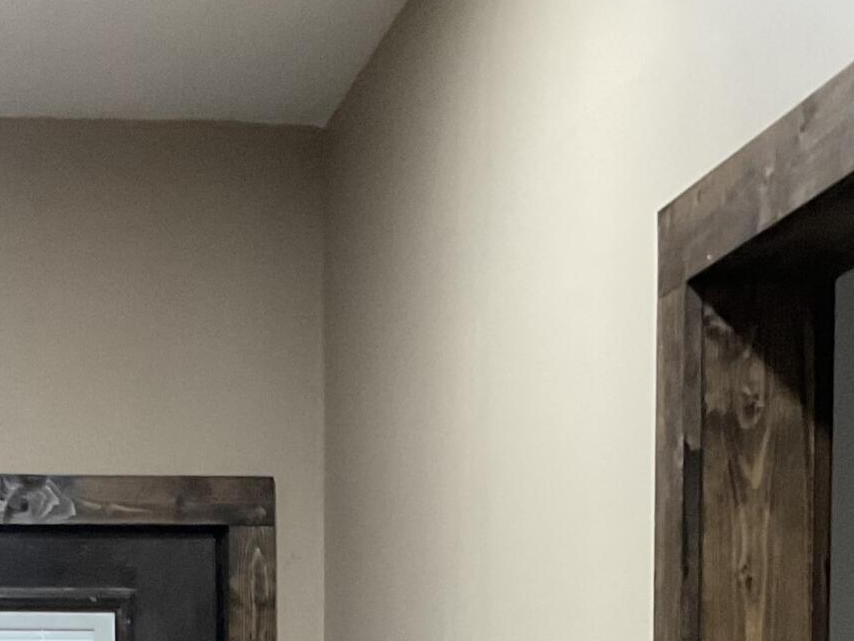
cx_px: 194
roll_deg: +0.4
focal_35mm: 102
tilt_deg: -3.3
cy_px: 975
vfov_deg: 13.6
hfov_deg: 19.1
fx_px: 2517
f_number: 1.8
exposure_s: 1/40
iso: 250
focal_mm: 3
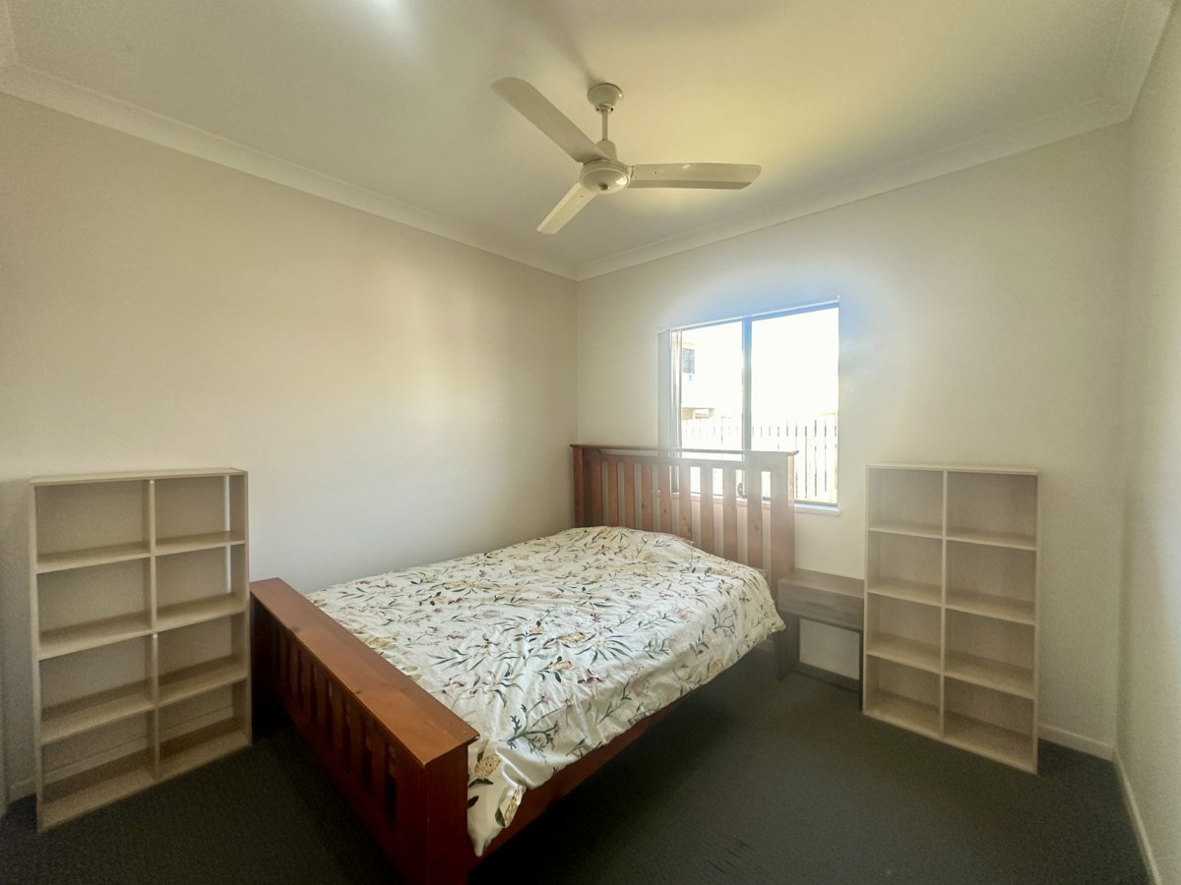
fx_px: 478
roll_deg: +0.0
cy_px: 442
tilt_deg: -1.8
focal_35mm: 14
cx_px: 590
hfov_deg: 102.1
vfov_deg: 85.7
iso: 200
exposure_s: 1/99
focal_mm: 2.22
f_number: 2.2
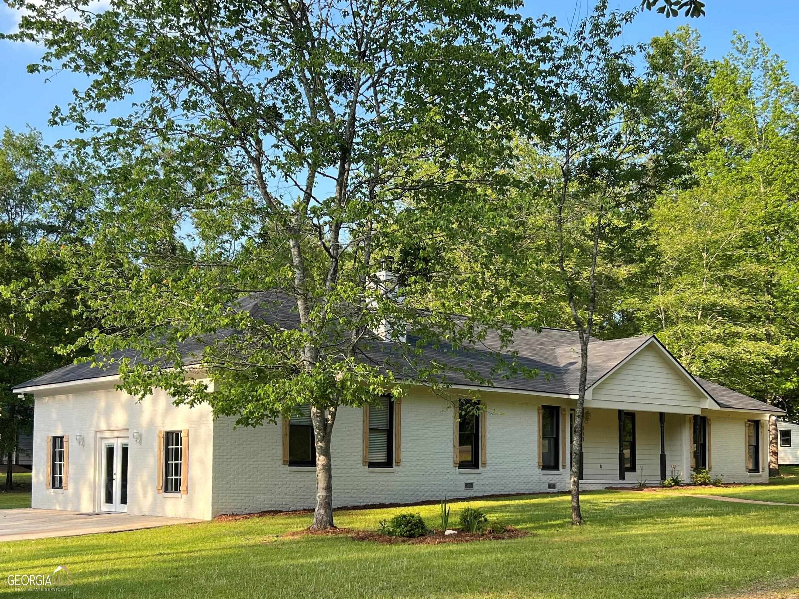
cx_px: 400
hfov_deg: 67.3
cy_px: 300
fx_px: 600
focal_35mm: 26
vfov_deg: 53.1
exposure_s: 1/957
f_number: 1.5
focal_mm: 5.7
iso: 50
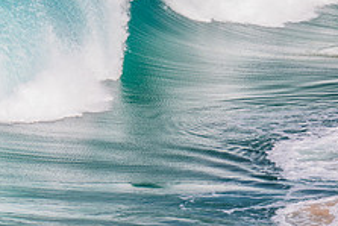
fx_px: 14665
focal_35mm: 1561
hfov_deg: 1.3
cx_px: 217
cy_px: -51
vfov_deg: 0.9
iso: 100
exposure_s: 1/400
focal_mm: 600
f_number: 8
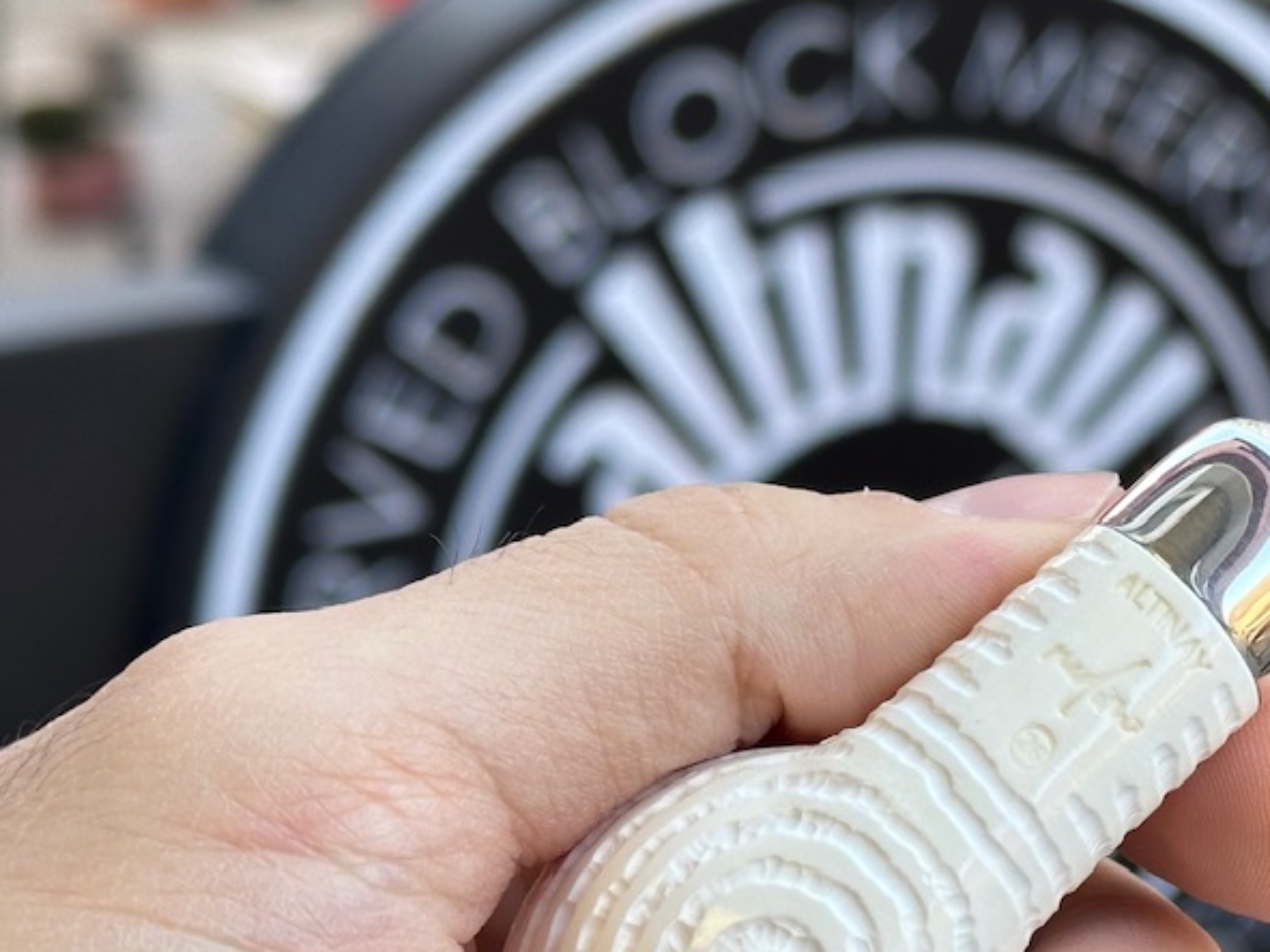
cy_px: 600
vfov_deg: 14.2
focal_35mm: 104
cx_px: 1216
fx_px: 3815
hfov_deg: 18.5
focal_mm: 6.86
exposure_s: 1/144
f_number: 1.78
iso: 50
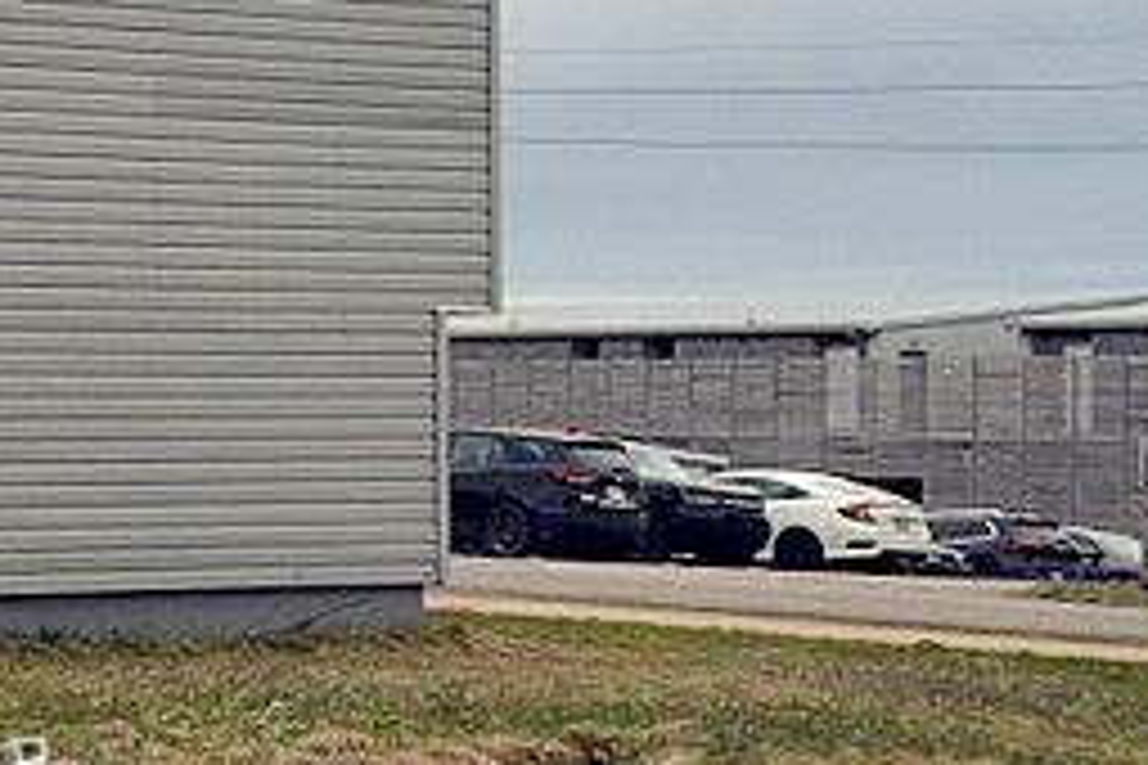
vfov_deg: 10.8
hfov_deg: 13.2
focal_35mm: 127
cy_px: 410
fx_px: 4050
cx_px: -1346
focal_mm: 18
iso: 200
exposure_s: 1/500
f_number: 11
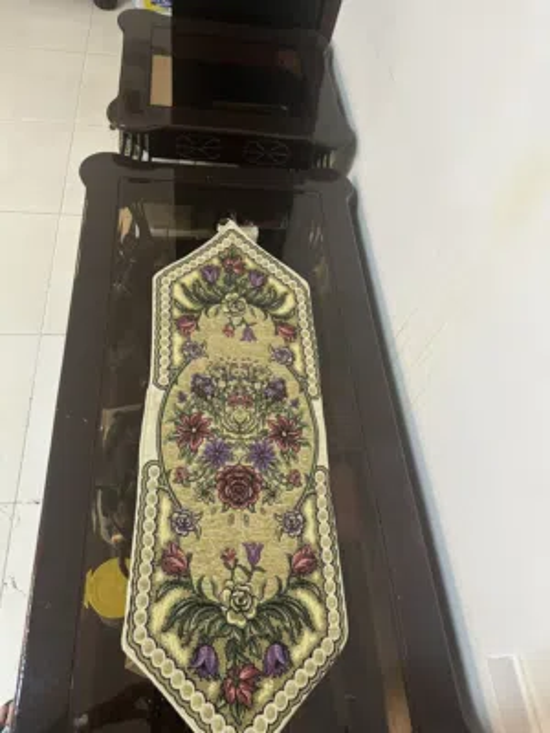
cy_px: 366
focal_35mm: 24
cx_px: 275
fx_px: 508
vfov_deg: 71.6
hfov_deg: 56.8
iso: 320
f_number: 1.78
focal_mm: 6.86
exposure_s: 1/60
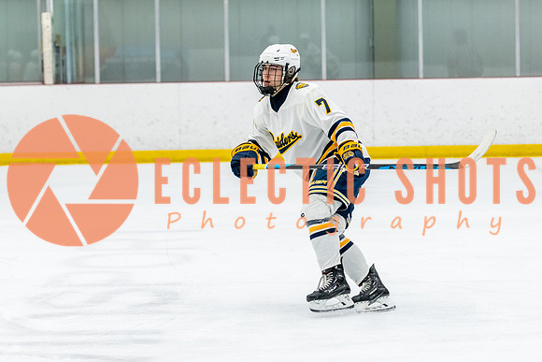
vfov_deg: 10.0
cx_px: 263
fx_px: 2057
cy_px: 188
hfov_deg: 15.0
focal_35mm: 137
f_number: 2.8
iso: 3200
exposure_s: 1/800
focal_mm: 86
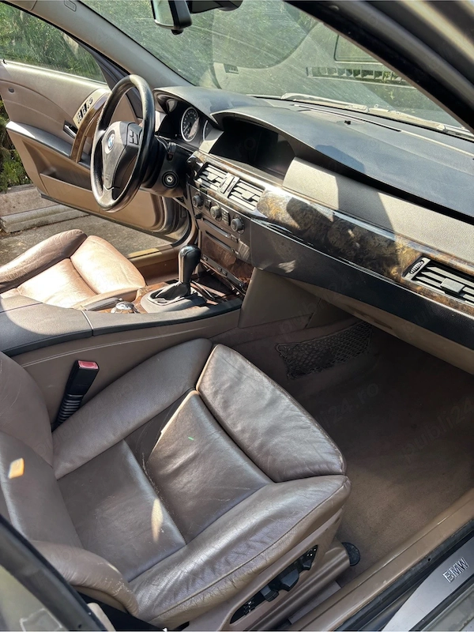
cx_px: 237
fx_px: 475
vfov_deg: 67.3
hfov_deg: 53.1
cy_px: 316
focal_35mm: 26
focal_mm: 5.96
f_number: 1.6
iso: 40
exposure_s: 1/222
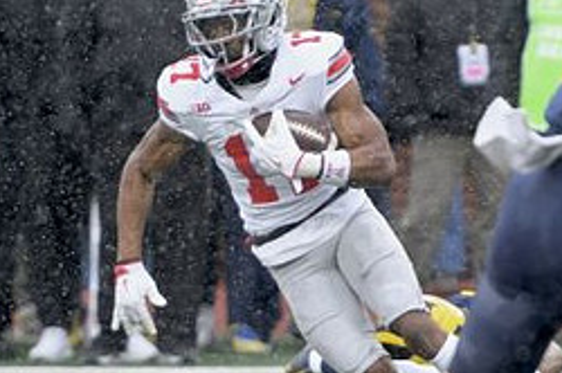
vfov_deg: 2.0
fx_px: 10867
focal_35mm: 697
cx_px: 252
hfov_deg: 3.0
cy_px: 178
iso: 800
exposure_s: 1/1000
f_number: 2.8
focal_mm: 200
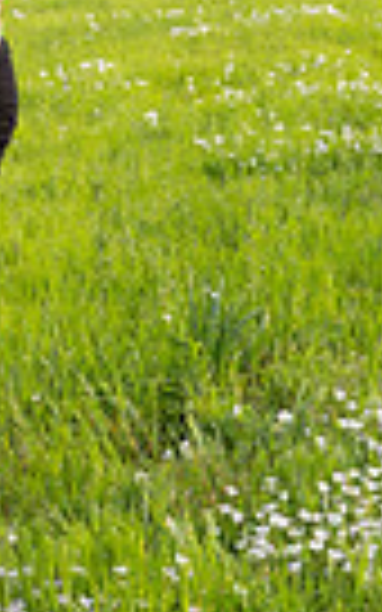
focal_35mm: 115
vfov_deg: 17.9
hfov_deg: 10.7
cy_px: 76
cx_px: -283
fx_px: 1916
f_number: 4.5
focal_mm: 34
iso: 200
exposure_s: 1/125
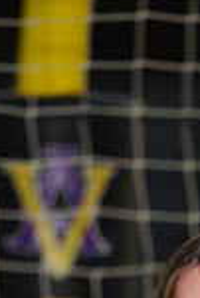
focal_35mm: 1267
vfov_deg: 1.6
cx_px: 201
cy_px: 557
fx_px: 10533
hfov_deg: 1.1
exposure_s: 1/200
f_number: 5.6
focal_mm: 330
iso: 320
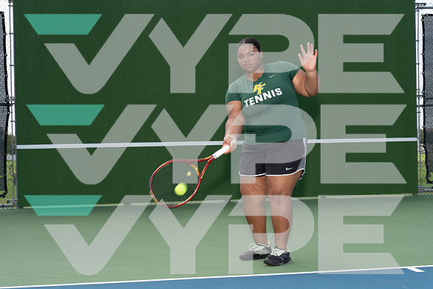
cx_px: 216
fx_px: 710
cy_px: 144
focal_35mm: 59
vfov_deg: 23.0
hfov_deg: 33.9
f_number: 8
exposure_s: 1/250
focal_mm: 59
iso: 160
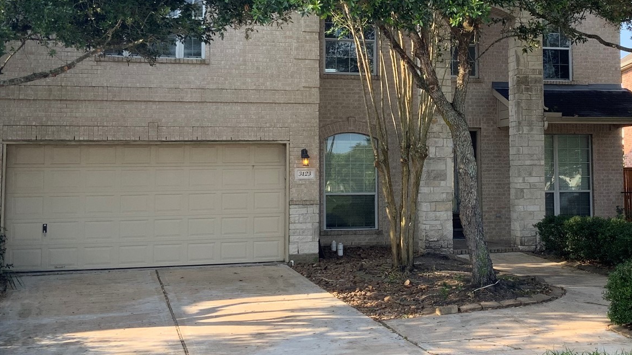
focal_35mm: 56
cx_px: 444
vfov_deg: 21.4
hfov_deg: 36.6
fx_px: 939
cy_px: 110
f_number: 1.8
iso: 16
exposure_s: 1/469
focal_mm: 3
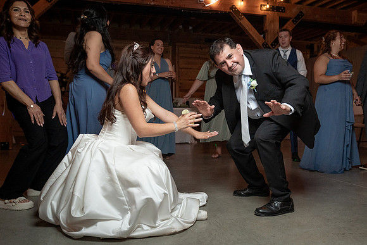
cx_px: 203
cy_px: 128
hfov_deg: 54.7
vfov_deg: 38.1
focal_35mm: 35
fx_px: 354
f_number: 4
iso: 2000
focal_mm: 31
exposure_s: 1/200
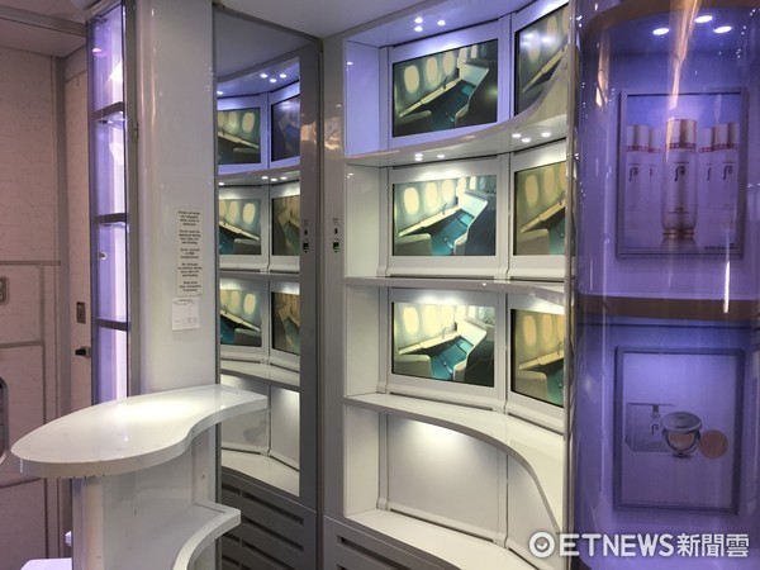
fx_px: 637
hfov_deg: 61.7
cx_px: 380
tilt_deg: -1.1
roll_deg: +0.0
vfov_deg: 48.2
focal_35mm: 29
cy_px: 285
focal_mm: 4.15
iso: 80
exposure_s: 1/30
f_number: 2.2
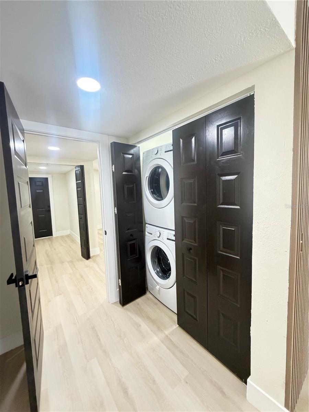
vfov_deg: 102.1
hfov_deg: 85.7
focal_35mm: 14
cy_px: 206
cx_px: 154
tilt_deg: -5.2
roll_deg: +2.1
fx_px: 167
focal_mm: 2.22
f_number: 2.2
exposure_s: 1/60
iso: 800
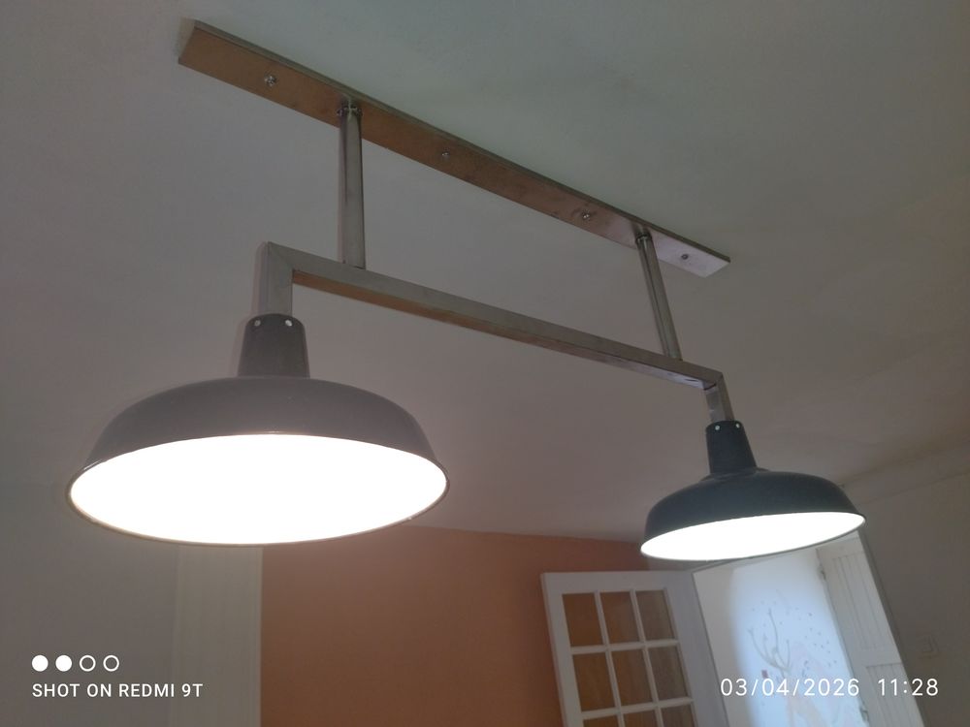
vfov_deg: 51.4
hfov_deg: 65.3
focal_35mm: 27
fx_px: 757
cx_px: 485
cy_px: 364
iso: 115
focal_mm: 4.74
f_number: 1.79
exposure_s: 1/25
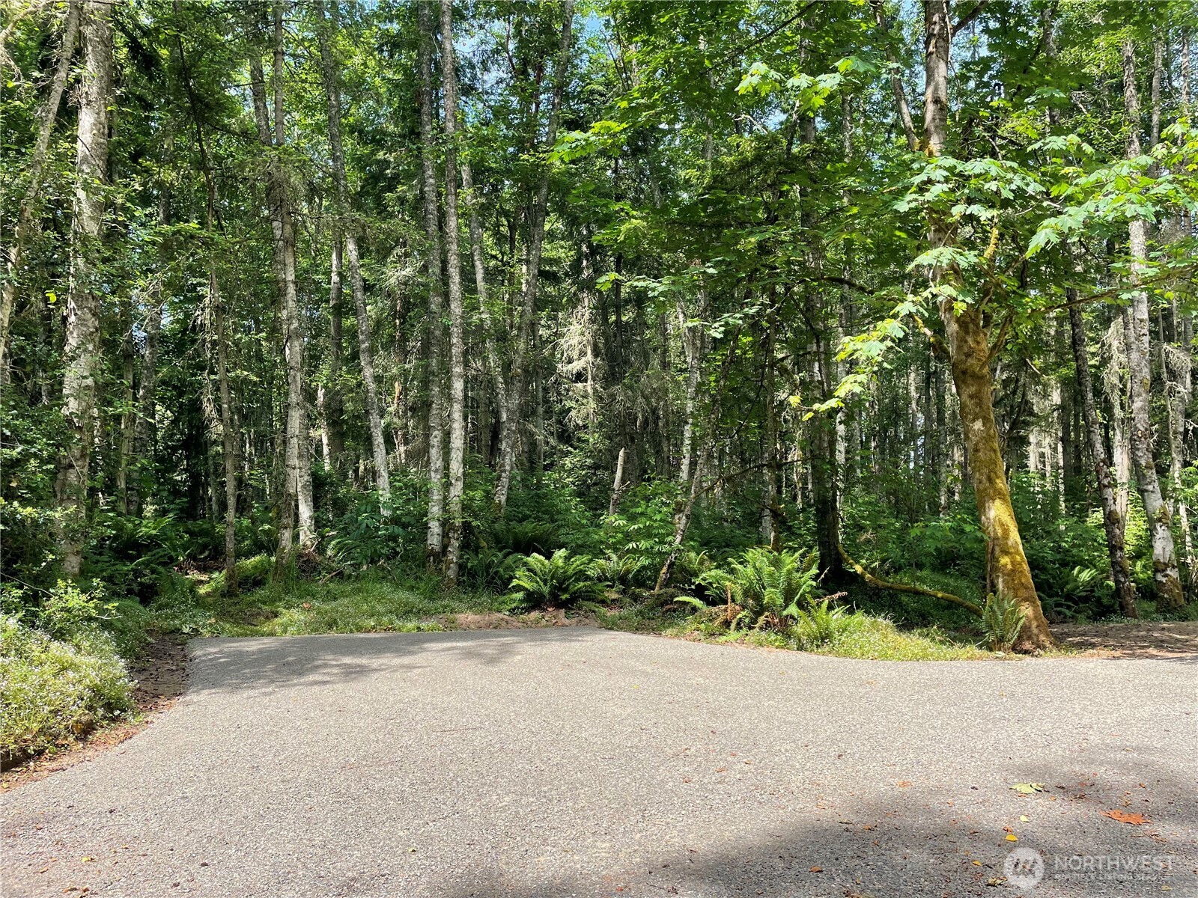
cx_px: 599
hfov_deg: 67.3
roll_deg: +2.1
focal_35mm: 26
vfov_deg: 53.1
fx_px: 900
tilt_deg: +4.5
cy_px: 449
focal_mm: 4.2
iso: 32
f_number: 1.6
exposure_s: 1/725
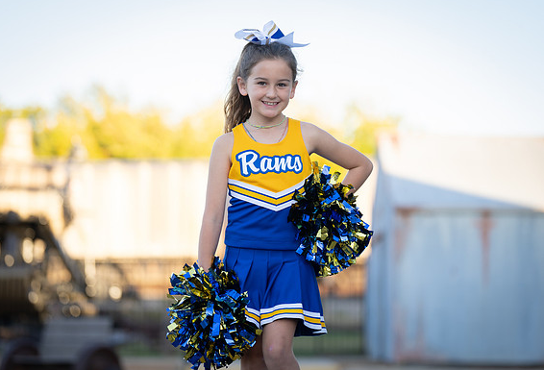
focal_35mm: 128
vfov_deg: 10.9
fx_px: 1946
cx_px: 281
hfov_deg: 15.9
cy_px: 181
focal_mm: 117
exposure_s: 1/320
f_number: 2.8
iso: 125
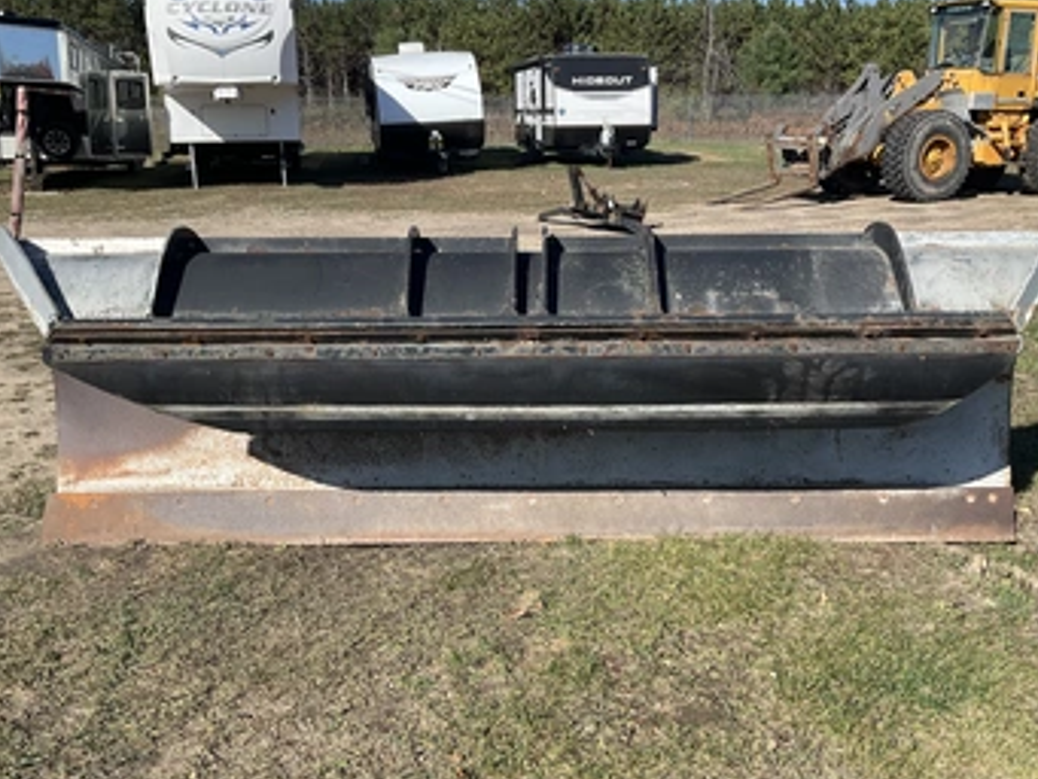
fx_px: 1020
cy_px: 383
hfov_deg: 53.9
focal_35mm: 34
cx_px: 524
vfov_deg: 41.8
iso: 25
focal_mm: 3
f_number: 1.8
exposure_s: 1/1412
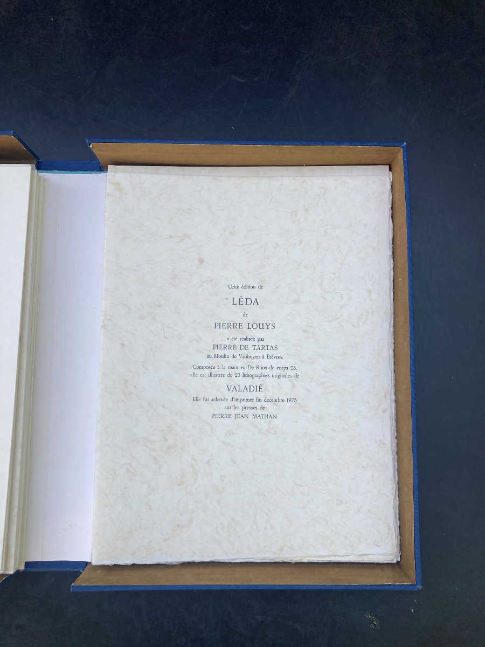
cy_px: 324
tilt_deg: -83.4
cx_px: 242
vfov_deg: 63.4
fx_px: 523
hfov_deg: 49.7
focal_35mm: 28
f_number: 1.8
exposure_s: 1/545
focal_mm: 3.99
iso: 20
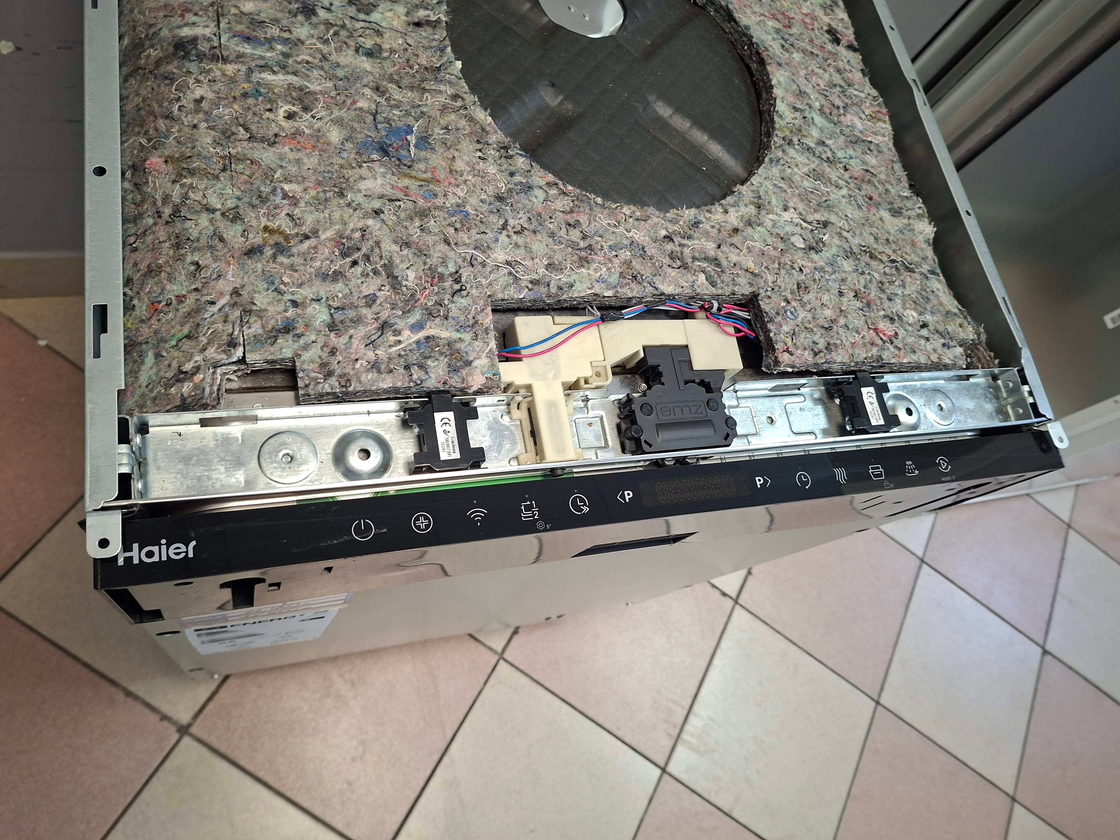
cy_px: 420
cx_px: 560
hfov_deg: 73.9
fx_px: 744
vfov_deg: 58.9
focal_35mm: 23
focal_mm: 5.54
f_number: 1.8
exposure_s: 1/50
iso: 320
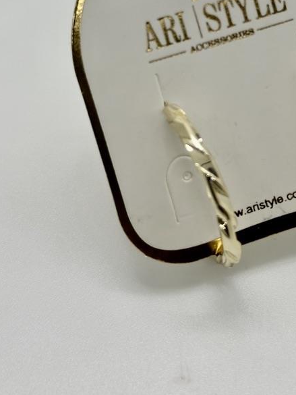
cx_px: 223
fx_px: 957
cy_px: 62
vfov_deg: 22.9
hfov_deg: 17.5
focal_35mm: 84
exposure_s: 1/228
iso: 50
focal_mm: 6.86
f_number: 1.78
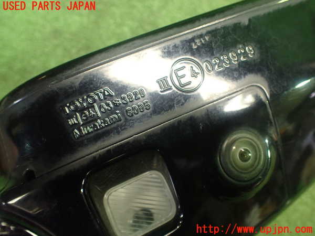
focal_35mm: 30
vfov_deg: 46.8
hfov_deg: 60.0
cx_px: 158
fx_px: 273
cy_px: 118
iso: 800
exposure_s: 1/60
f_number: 2.3
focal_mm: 5.4
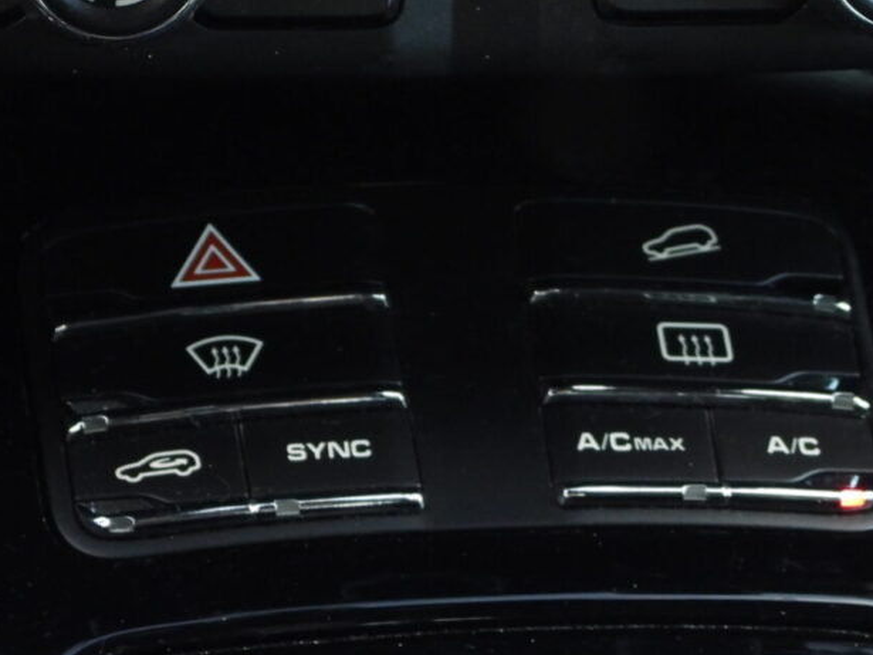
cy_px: 166
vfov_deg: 9.1
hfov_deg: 12.2
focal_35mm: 162
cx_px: 434
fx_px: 4085
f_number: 3.5
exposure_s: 1/30
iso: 320
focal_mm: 12.6
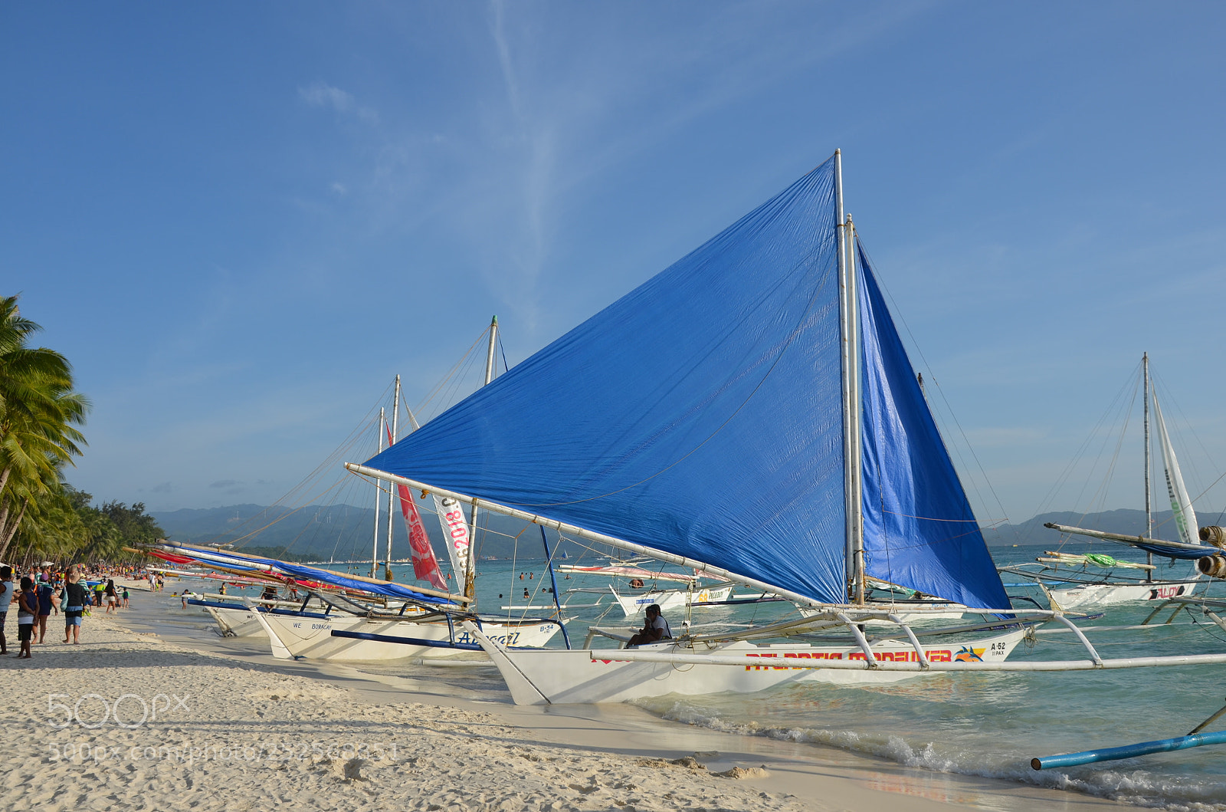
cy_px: 406
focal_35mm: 33
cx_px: 613
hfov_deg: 57.3
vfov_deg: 39.8
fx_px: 1121
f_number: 9
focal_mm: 22
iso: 100
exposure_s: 1/320
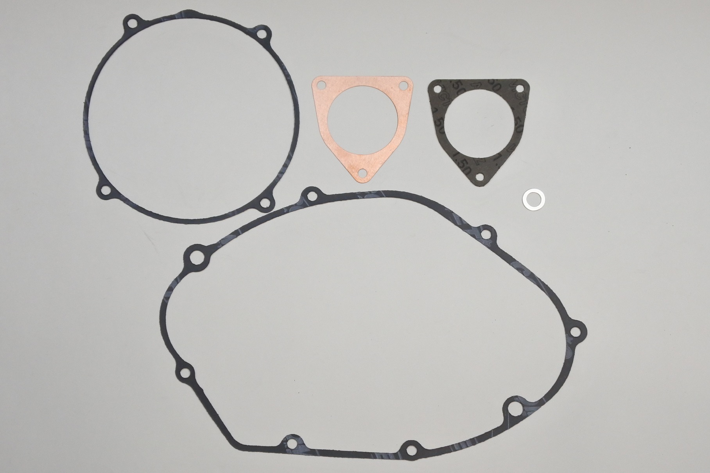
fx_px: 1006
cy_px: 236
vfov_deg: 26.5
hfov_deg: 38.9
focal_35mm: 51
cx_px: 355
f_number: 4.5
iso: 640
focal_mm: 18.9
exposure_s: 1/125
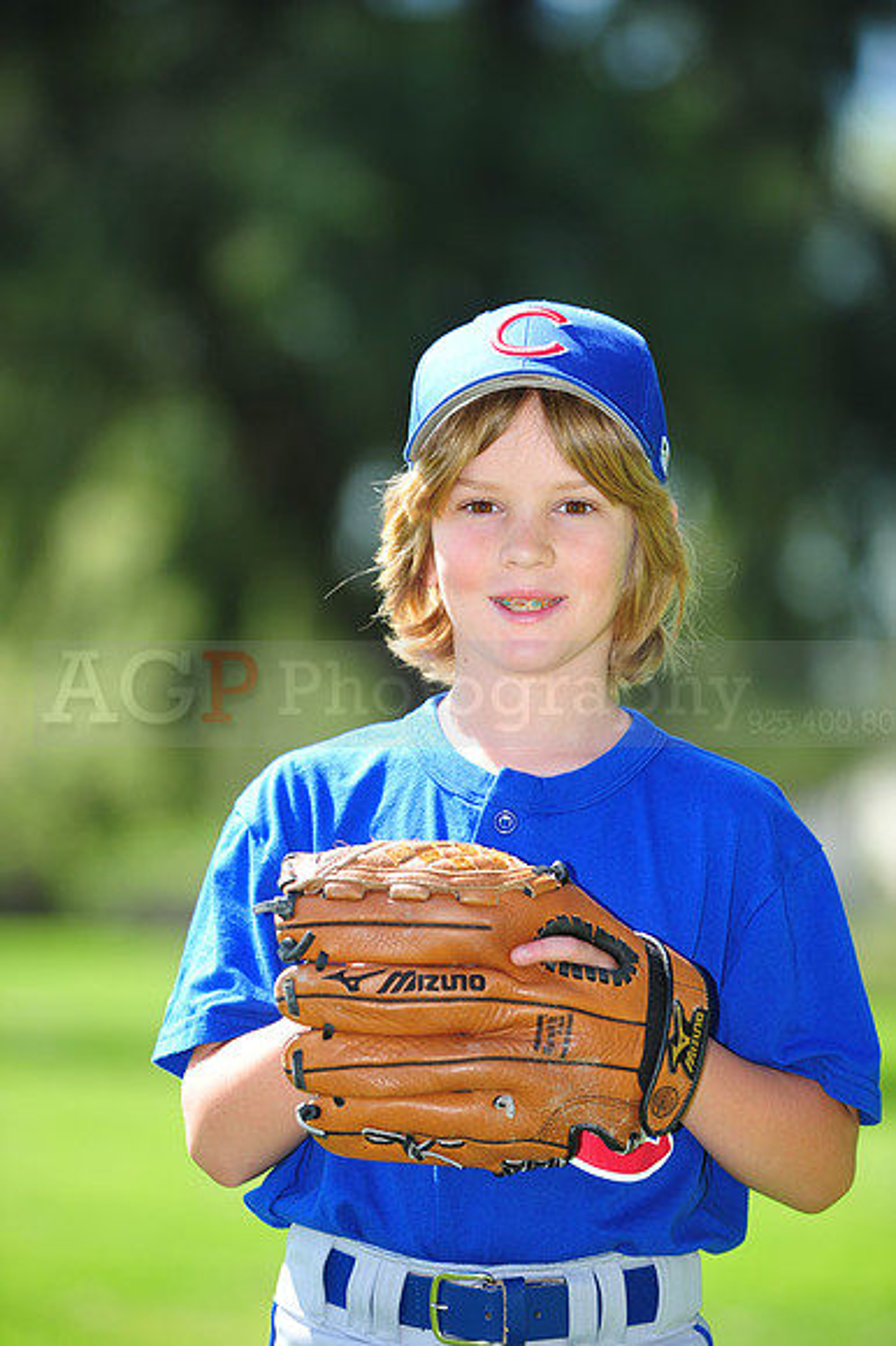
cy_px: 673
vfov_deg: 10.3
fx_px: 7475
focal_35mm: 200
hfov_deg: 6.9
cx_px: 448
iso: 200
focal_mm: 200
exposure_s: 1/400
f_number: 4.5
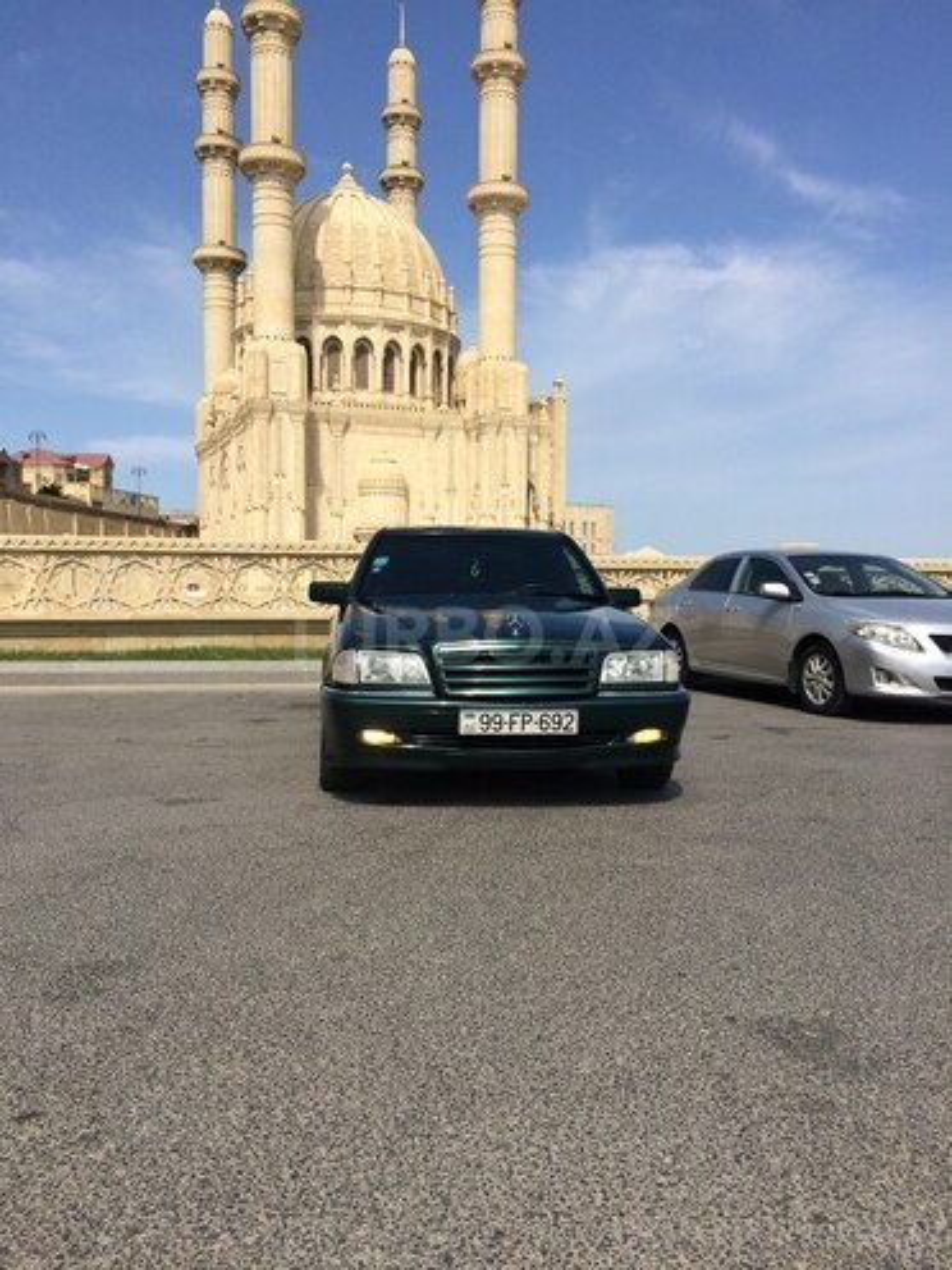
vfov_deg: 61.7
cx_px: 476
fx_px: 1063
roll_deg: +0.7
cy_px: 635
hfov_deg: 48.2
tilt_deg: -3.3
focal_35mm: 29
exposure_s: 1/3165
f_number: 2.2
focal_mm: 4.15
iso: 32
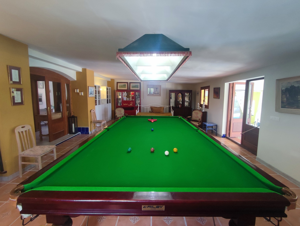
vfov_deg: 78.2
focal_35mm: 16
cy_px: 113
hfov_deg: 94.5
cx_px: 150
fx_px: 139
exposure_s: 1/50
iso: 138
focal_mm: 1.65
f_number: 2.2
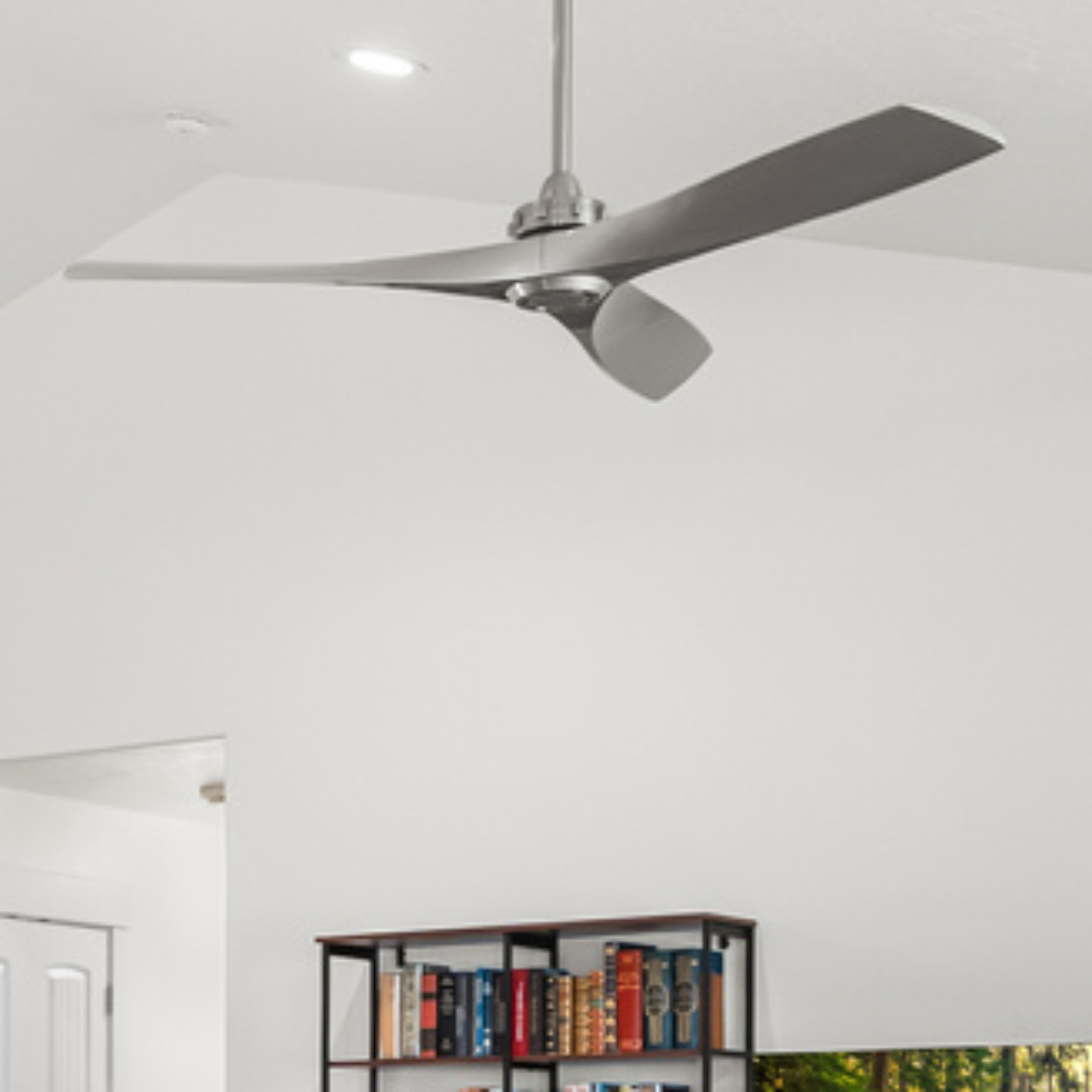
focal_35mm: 85
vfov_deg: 19.1
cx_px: -479
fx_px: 3034
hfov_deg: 18.4
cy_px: 1350
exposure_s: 1/15
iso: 800
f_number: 2.8
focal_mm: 16
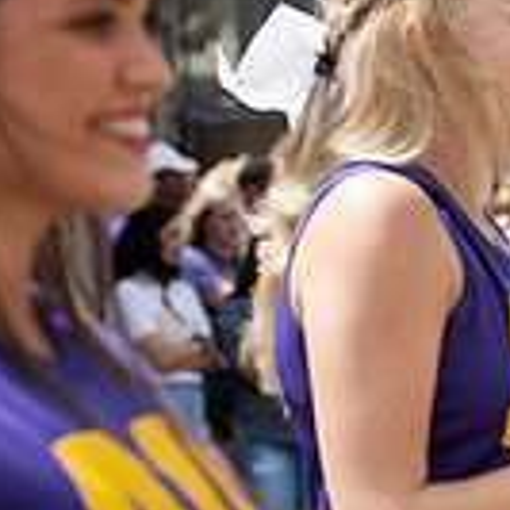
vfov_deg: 5.7
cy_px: 435
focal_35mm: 305
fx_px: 5084
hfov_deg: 5.6
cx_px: 966
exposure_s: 1/640
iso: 200
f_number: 5.6
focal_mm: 82
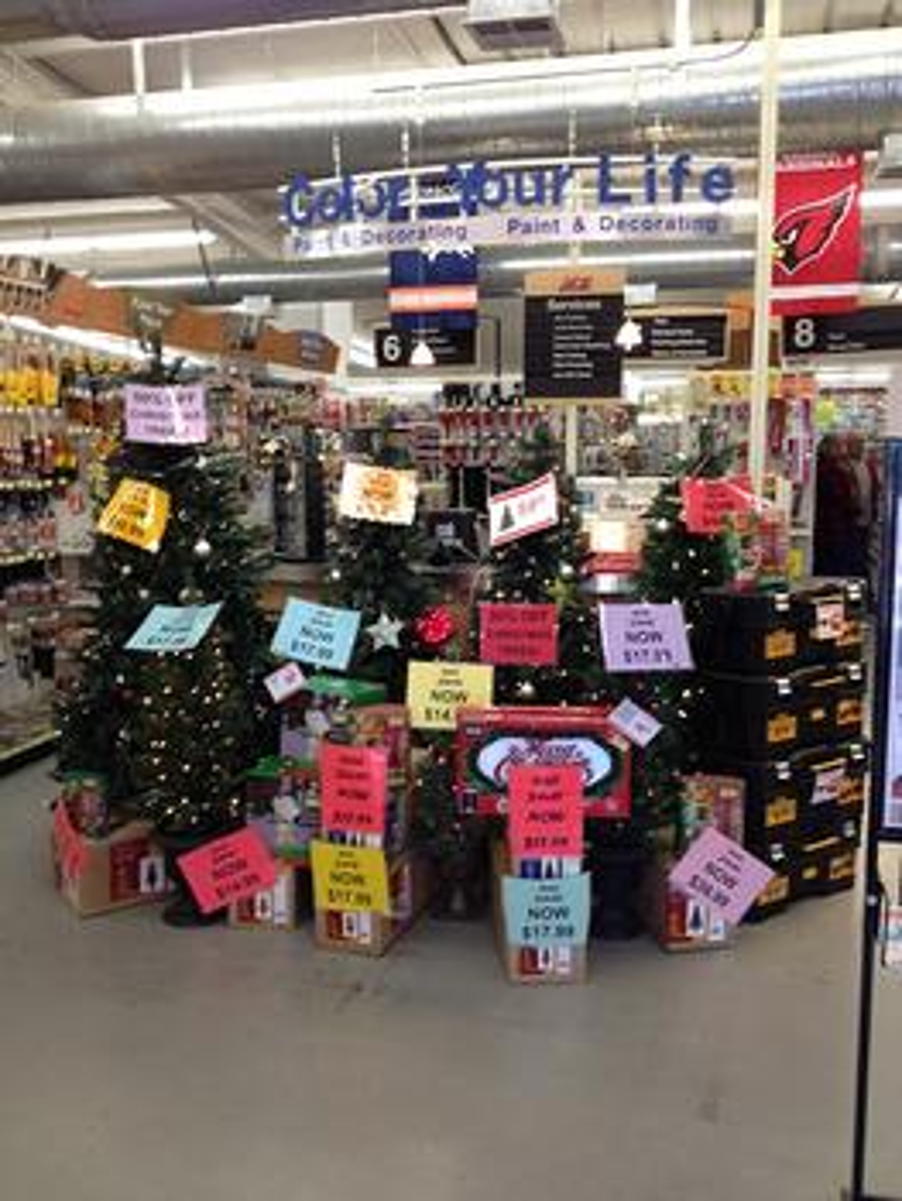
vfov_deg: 52.6
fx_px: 1215
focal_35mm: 35
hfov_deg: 40.7
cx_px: 451
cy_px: 600
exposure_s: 1/40
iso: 80
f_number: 2.4
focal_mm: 4.28
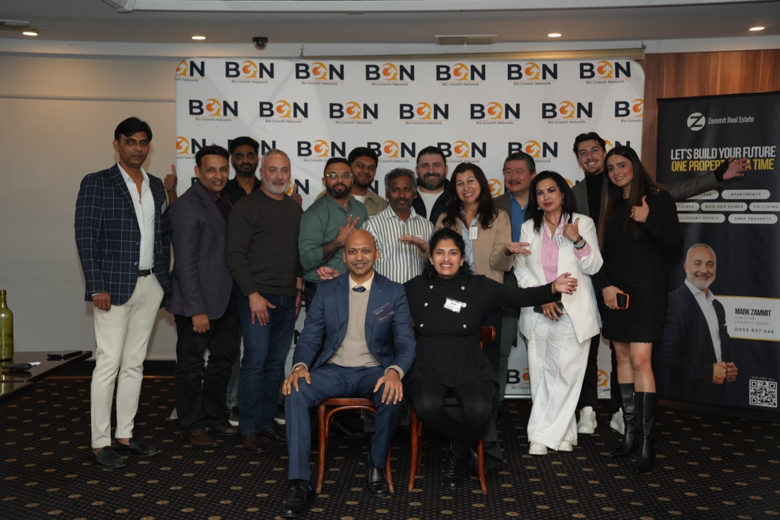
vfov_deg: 26.5
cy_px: 260
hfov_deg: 38.9
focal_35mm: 51
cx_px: 390
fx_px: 1105
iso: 400
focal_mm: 51
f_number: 2.2
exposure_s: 1/60
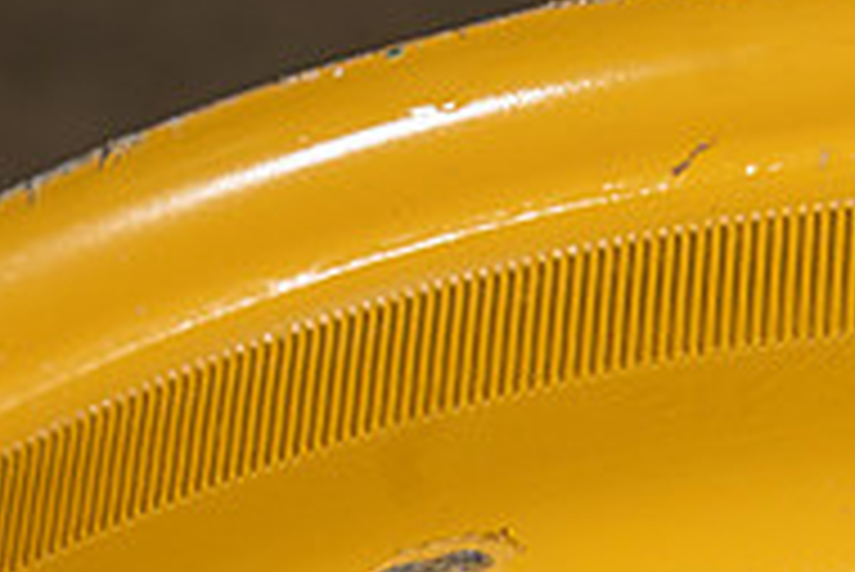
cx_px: 1152
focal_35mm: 284
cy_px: 700
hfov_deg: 7.2
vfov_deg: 4.8
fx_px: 6750
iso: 640
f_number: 5.6
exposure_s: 1/160
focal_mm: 93
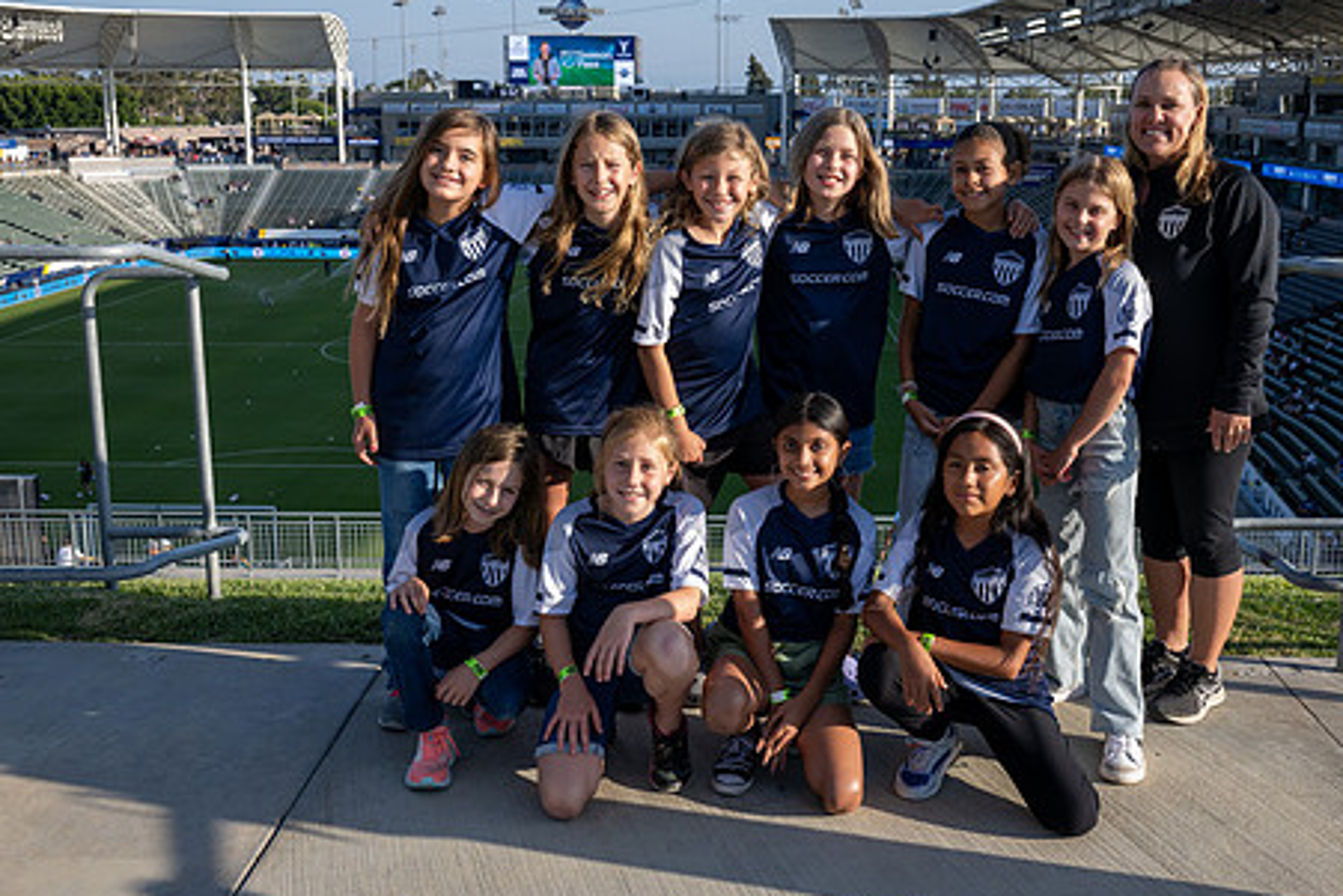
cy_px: 371
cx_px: 737
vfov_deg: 33.3
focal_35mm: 40
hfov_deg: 48.4
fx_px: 1493
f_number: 8
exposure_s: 1/400
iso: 360
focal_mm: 30
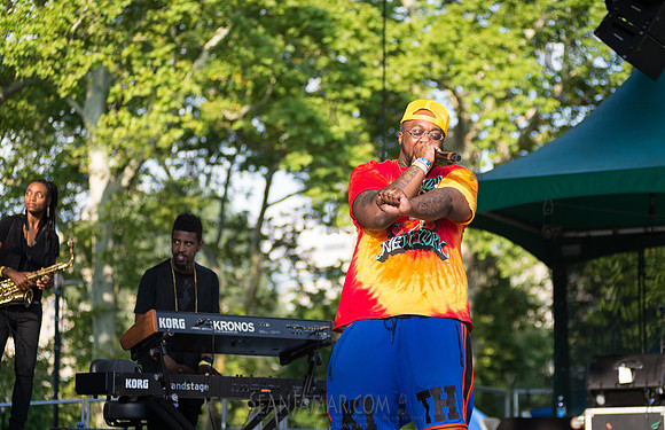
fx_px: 1612
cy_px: 242
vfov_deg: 15.2
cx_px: 363
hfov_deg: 23.3
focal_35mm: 88
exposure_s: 1/800
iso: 200
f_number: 2.8
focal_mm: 80
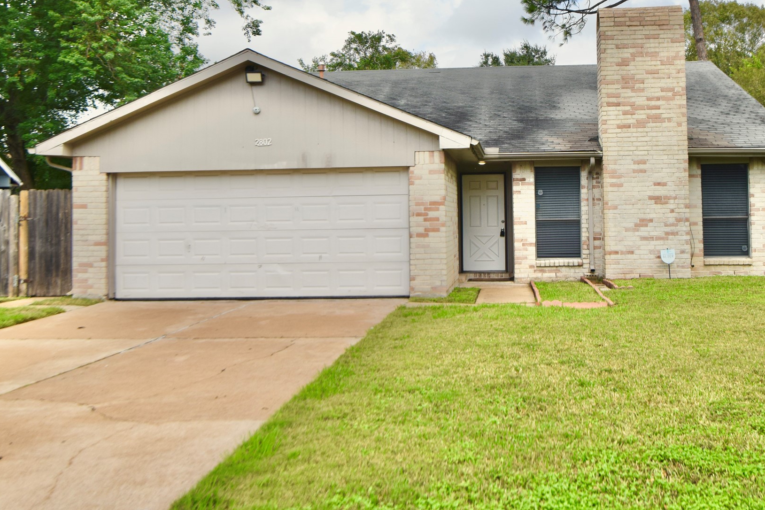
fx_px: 850
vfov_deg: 33.2
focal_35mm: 40
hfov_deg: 48.3
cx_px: 444
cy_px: 181
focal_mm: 20
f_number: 10
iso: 200
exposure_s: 1/400
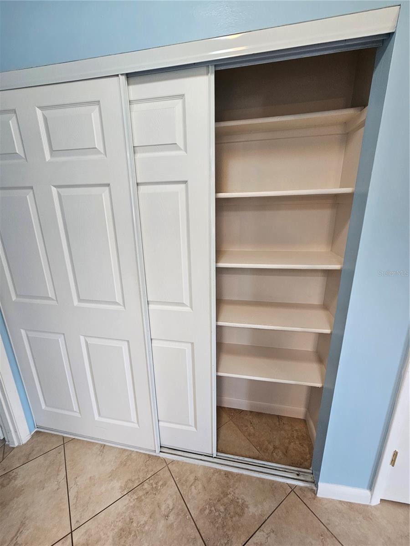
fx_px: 205
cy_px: 273
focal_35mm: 13
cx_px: 205
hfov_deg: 89.9
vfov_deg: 106.2
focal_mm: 2.2
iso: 160
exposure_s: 1/60
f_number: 2.2
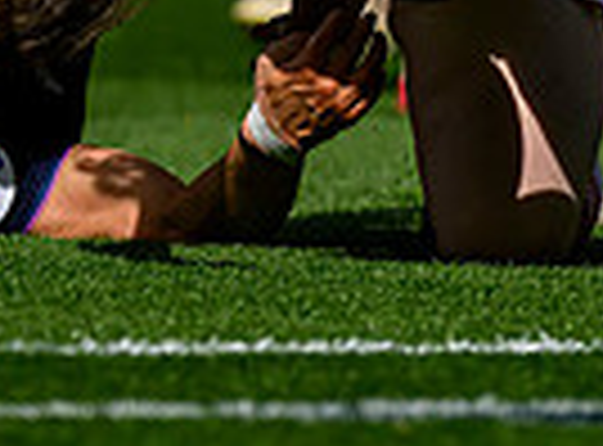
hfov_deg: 1.0
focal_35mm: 1908
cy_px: -502
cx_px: 260
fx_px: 33059
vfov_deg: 0.8
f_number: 4
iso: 500
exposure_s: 1/12800
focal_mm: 400
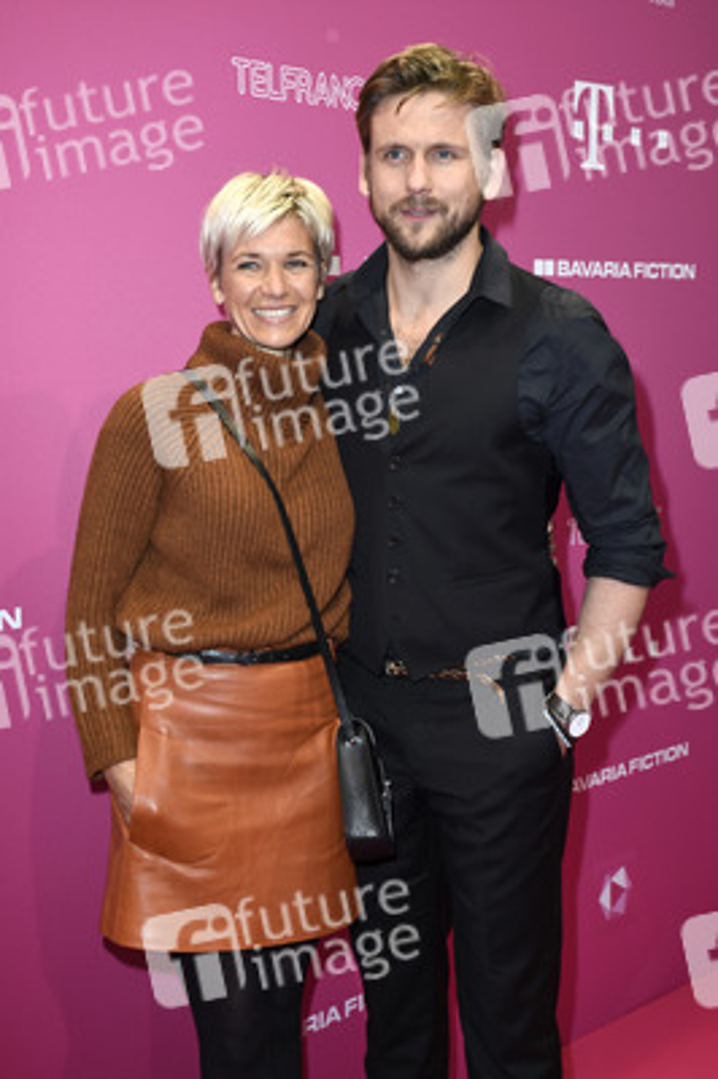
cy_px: 540
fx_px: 1708
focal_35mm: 57
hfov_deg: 23.7
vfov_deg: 35.1
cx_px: 359
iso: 500
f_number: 6.3
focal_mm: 38
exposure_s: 1/160
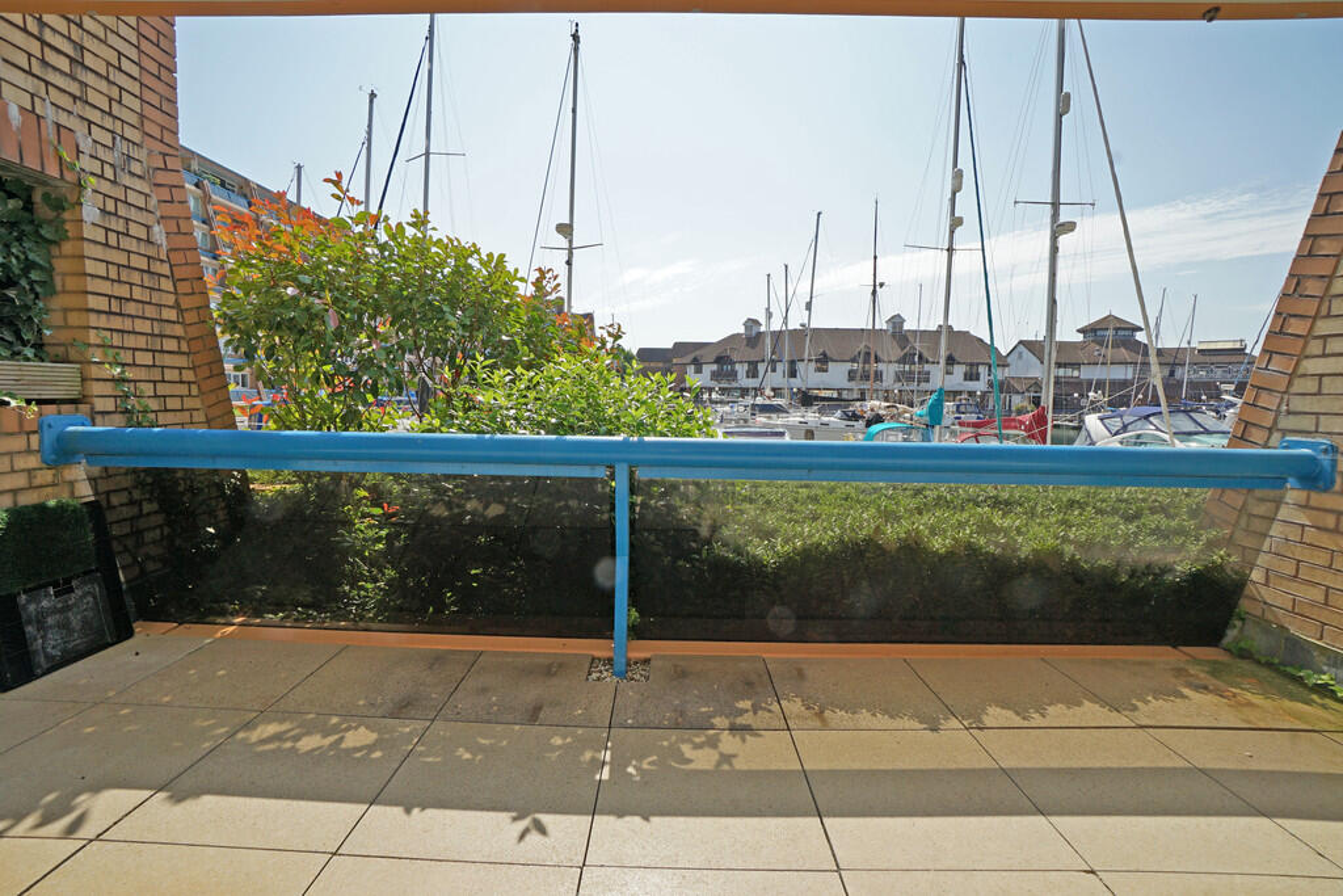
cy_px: 448
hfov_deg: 100.4
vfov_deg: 77.3
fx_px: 560
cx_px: 672
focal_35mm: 15
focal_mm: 10
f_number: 13
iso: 100
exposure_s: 1/125
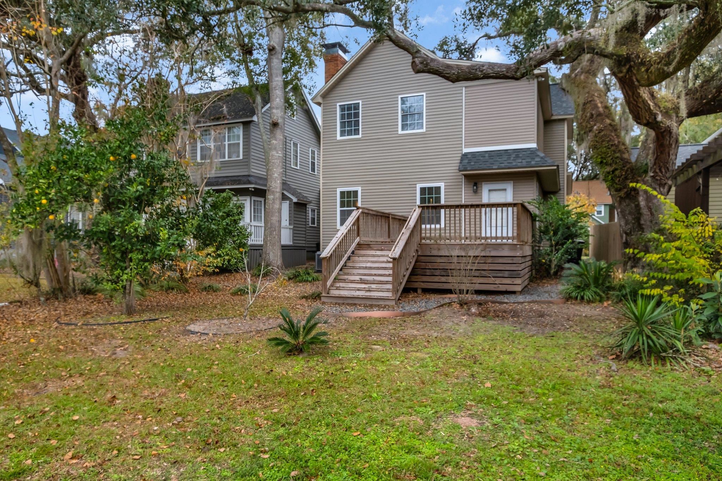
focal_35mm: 24
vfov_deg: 53.1
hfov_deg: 73.7
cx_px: 361
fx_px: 481
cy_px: 240
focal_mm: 15.9
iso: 400
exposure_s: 1/210
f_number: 8
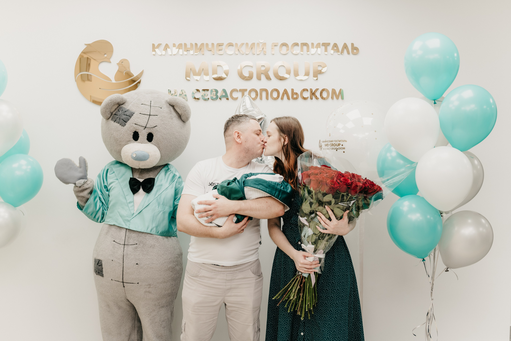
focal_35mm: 35
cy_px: 170
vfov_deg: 37.9
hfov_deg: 54.4
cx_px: 256
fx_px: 497
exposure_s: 1/160
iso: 400
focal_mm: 35
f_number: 4
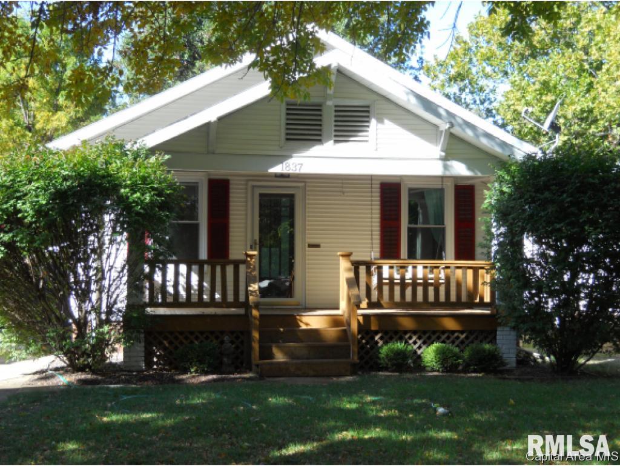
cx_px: 310
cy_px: 233
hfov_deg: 35.5
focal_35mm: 54
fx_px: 968
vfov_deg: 27.1
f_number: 3.7
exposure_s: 1/250
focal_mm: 9.6
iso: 160
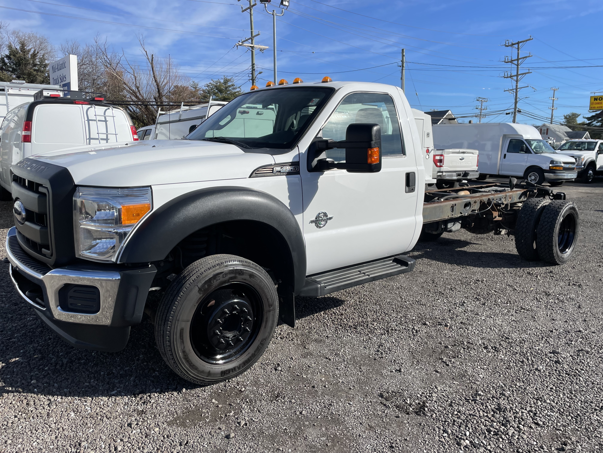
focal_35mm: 26
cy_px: 226
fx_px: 453
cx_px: 302
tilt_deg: -8.3
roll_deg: -0.1
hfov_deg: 67.3
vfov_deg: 53.1
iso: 32
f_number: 1.6
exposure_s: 1/4651
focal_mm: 4.2
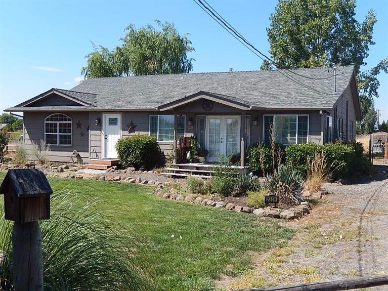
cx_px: 194
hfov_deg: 45.8
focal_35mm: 41
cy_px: 146
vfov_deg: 35.1
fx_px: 459
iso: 125
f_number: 4.2
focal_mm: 7.3
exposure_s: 1/640
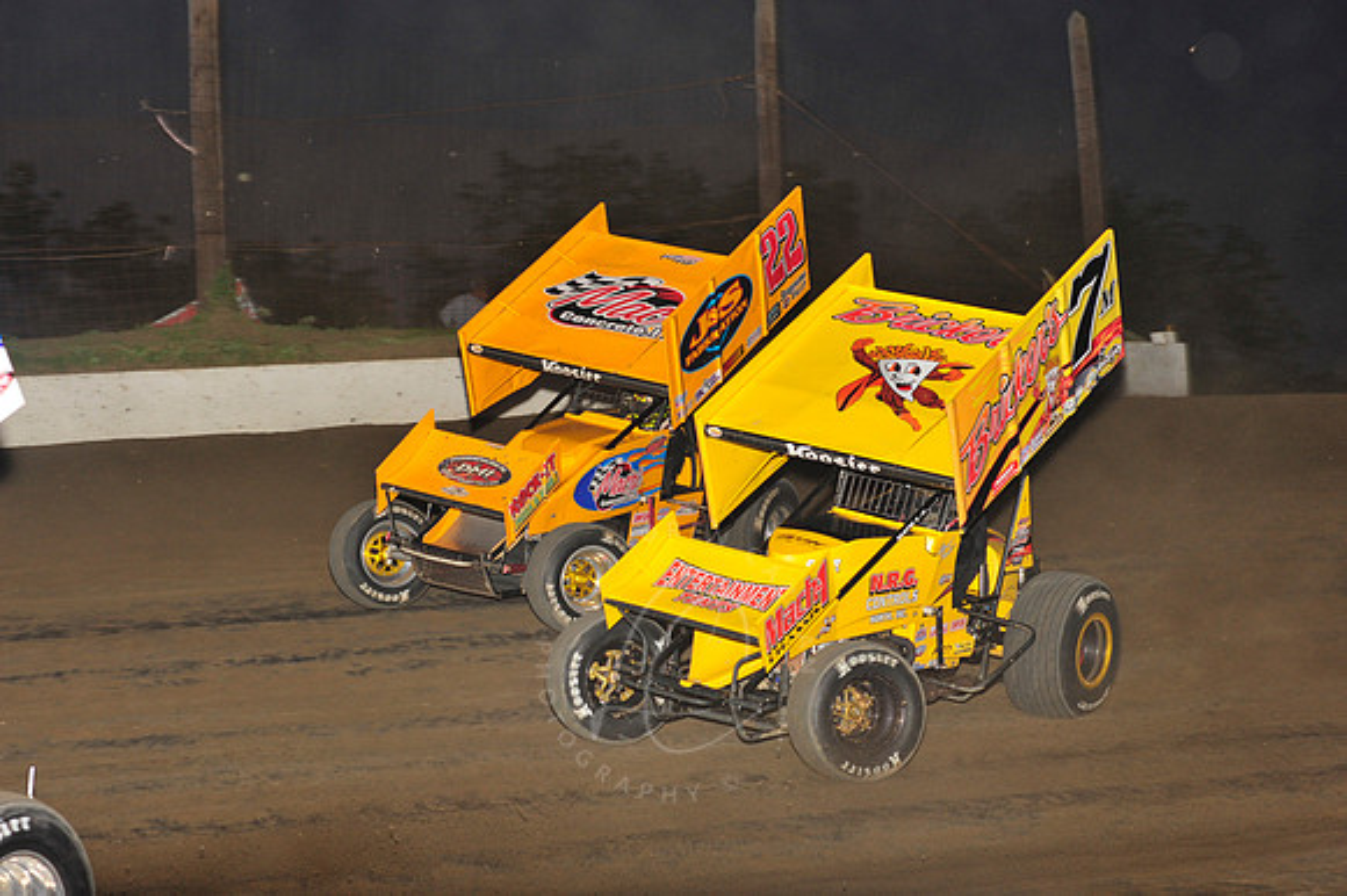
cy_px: 448
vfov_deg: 15.9
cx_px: 674
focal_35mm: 86
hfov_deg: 23.7
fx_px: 3216
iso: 1000
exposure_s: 1/320
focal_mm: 86
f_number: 6.3
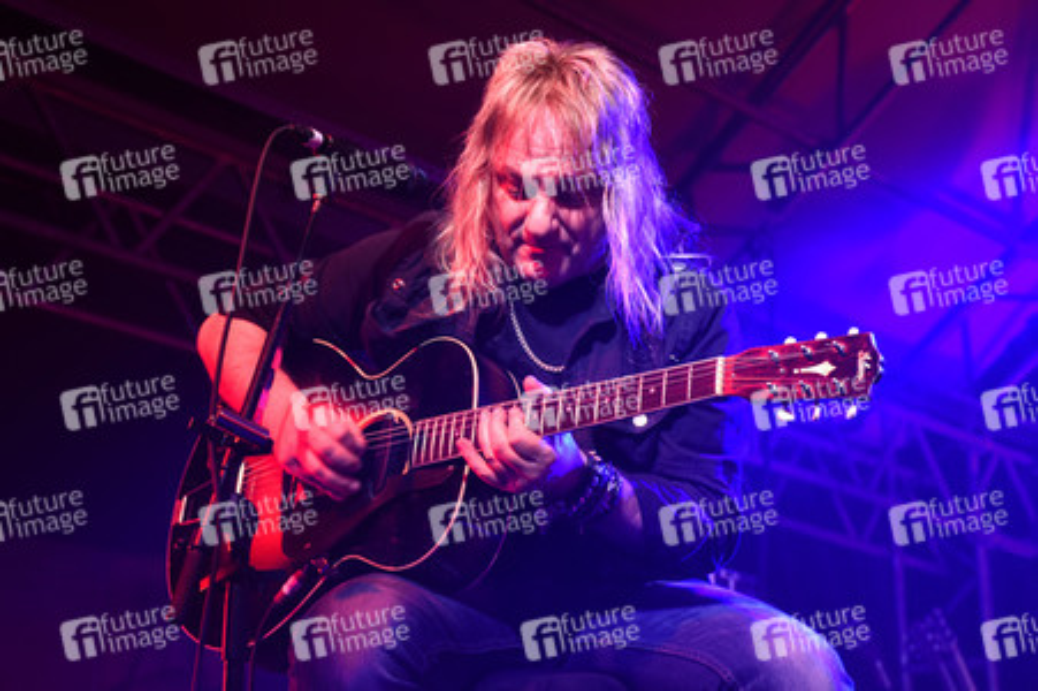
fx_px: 2247
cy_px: 346
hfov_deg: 26.0
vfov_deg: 17.5
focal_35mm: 78
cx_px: 519
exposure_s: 1/60
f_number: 6.3
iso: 2000
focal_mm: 52
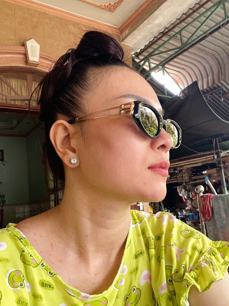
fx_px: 273
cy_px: 157
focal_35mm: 31
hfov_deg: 45.4
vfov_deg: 58.3
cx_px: 118
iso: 200
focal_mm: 2.71
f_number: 2.2
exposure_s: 1/60
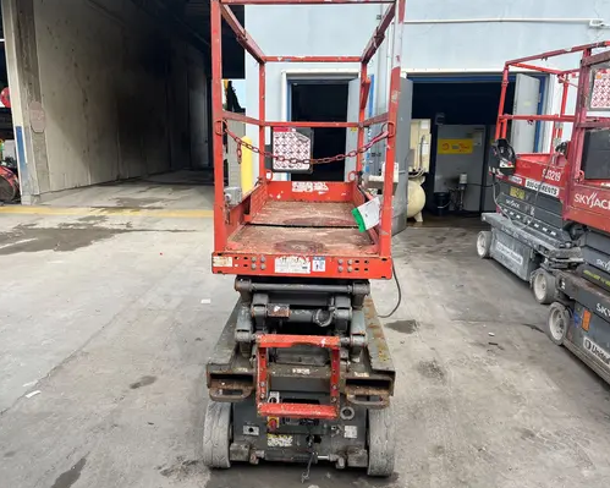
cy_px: 238
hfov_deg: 62.2
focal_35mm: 28
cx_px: 285
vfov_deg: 51.5
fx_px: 505
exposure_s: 1/1776
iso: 50
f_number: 1.6
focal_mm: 5.1
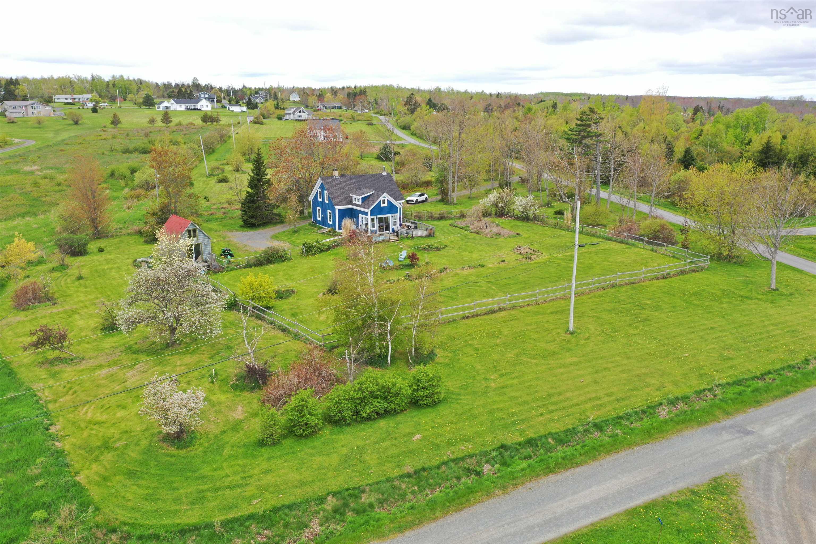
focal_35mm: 28
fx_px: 635
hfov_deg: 65.5
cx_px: 408
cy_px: 272
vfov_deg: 46.4
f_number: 4.5
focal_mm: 10.26
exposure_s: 1/160
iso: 100
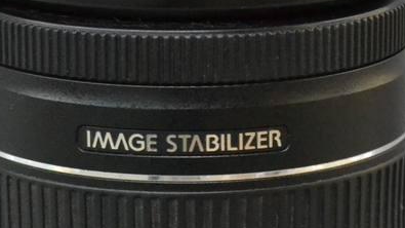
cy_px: 206
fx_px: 2051
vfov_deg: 6.3
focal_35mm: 191
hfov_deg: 11.3
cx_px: 148
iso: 3200
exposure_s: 1/125
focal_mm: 40
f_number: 8
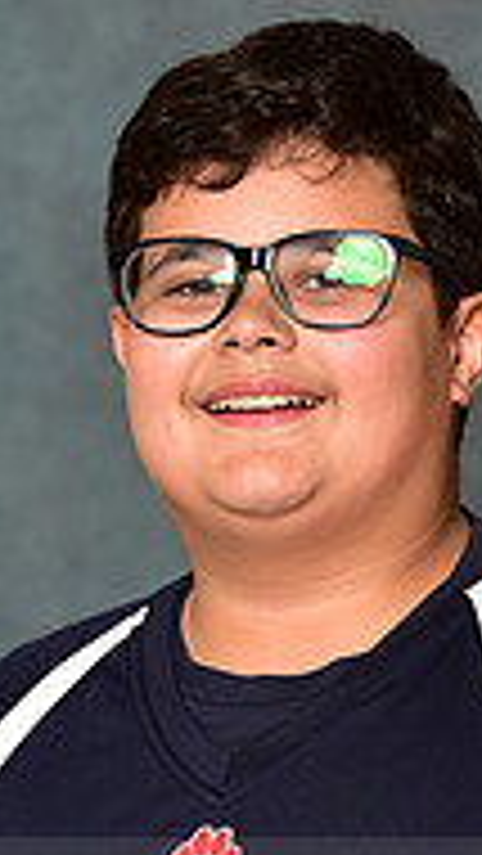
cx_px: 291
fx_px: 10897
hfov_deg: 2.5
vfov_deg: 4.5
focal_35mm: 480
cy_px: 900
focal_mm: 150
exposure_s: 1/200
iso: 320
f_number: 4.5
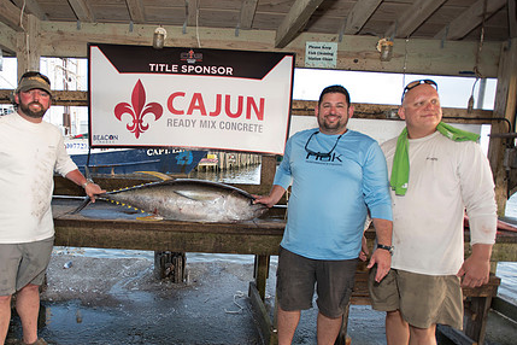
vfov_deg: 55.0
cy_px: 192
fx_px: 330
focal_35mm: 23
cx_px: 195
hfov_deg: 74.8
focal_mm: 17
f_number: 2.8
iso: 250
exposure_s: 1/160
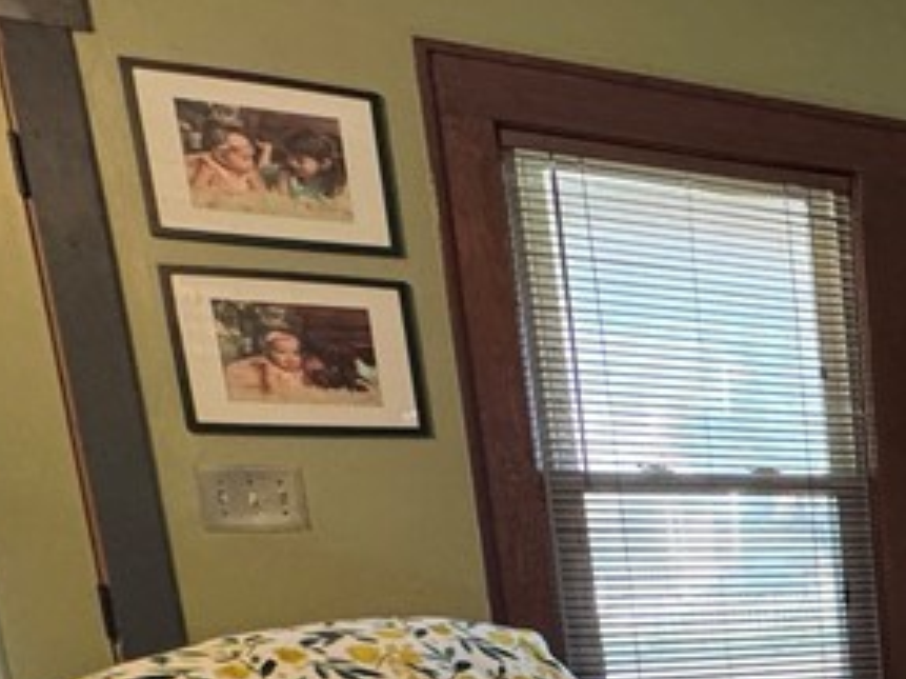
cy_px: 771
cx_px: 1370
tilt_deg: -12.9
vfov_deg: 26.5
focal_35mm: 50
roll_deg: -0.7
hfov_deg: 26.8
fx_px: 1308
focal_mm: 2.22
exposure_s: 1/60
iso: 500
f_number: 2.2
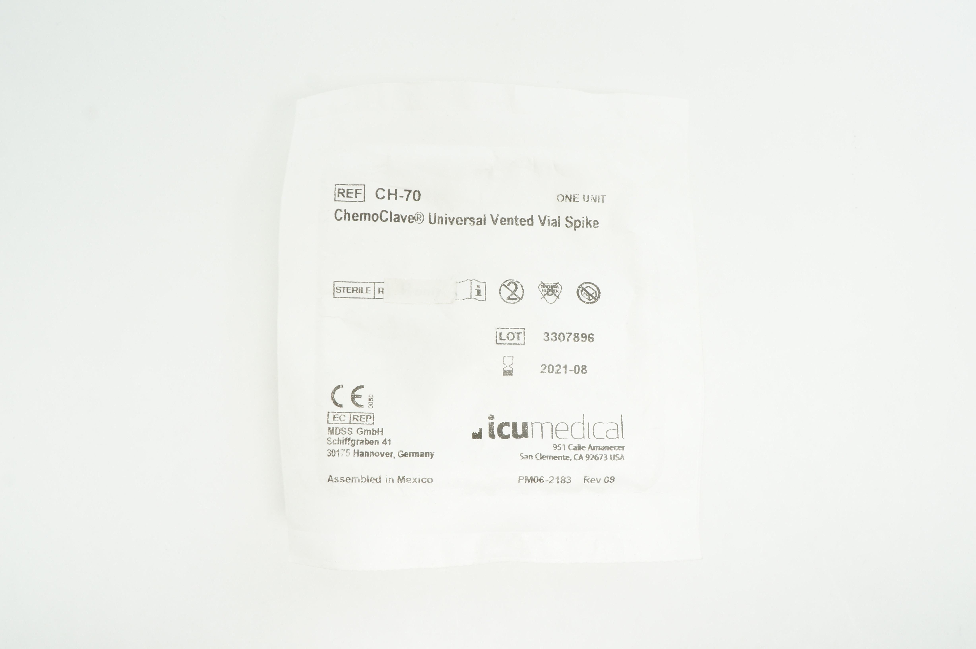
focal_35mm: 28
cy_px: 324
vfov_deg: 45.6
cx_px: 488
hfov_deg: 64.6
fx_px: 772
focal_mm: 19
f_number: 10
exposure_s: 1/15
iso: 400
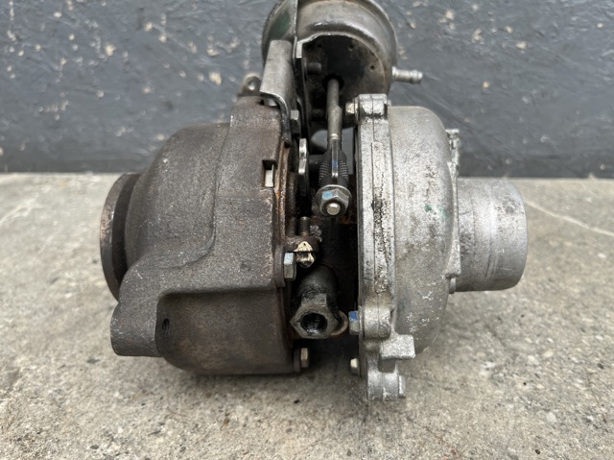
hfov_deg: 67.3
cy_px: 230
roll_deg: -0.6
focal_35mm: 26
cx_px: 307
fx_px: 461
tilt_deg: -22.8
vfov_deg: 53.0
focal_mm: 5.1
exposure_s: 1/192
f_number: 1.6
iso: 40
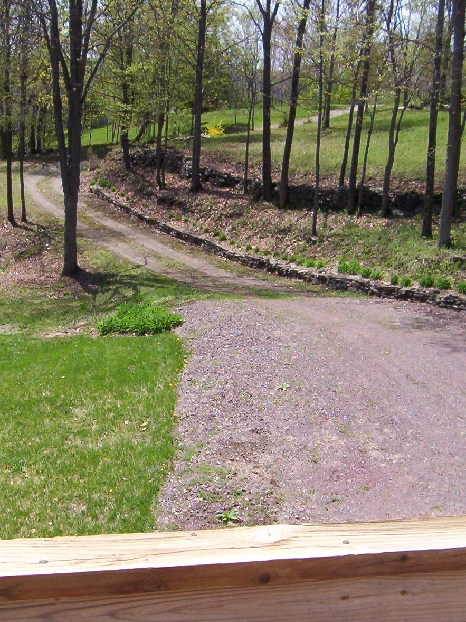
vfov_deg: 38.2
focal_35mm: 50
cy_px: 334
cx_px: 165
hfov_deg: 28.9
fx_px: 898
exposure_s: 1/465
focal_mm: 5.54
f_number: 5.24
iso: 100
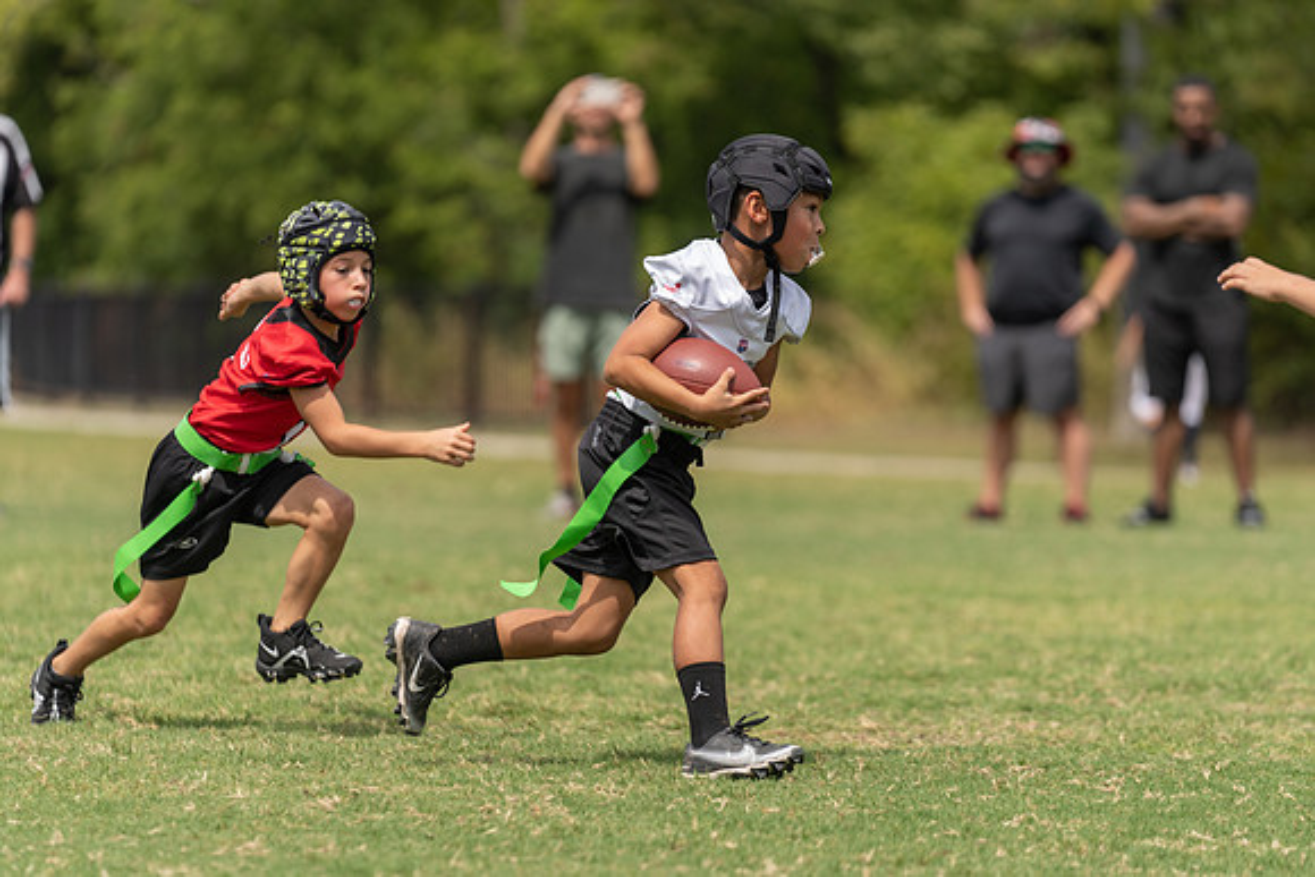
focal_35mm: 200
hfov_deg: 10.3
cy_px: 438
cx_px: 658
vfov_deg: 6.9
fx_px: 7307
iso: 100
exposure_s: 1/1250
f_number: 3.5
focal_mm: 200
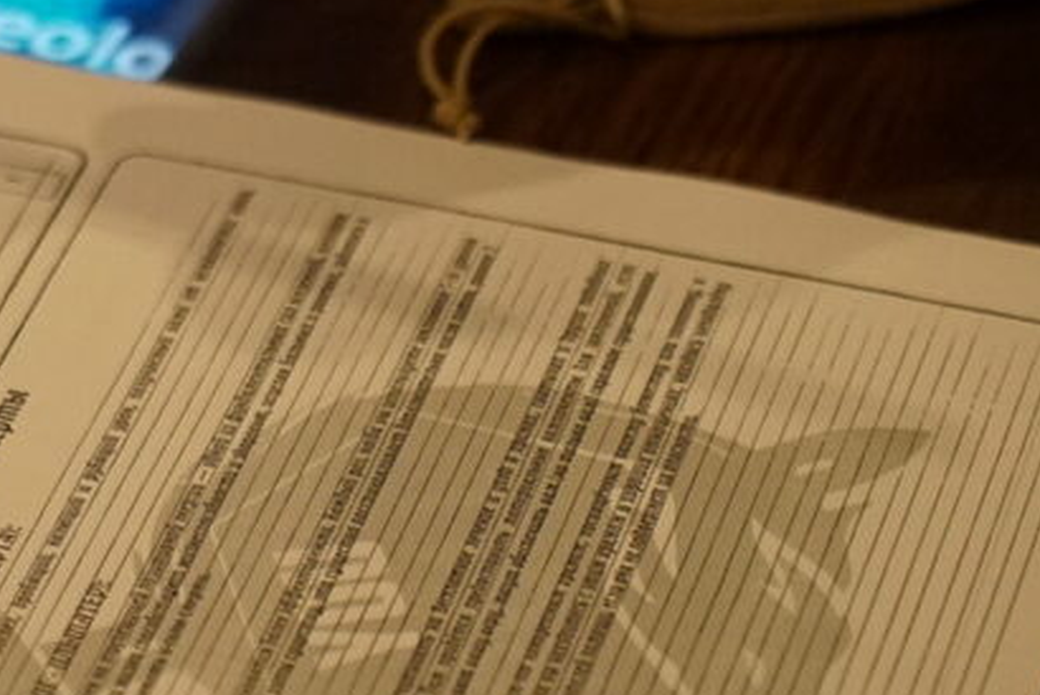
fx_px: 6765
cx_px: -152
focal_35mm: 234
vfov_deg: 5.9
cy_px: 150
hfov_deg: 8.7
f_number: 2.8
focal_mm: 75
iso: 4000
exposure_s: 1/160
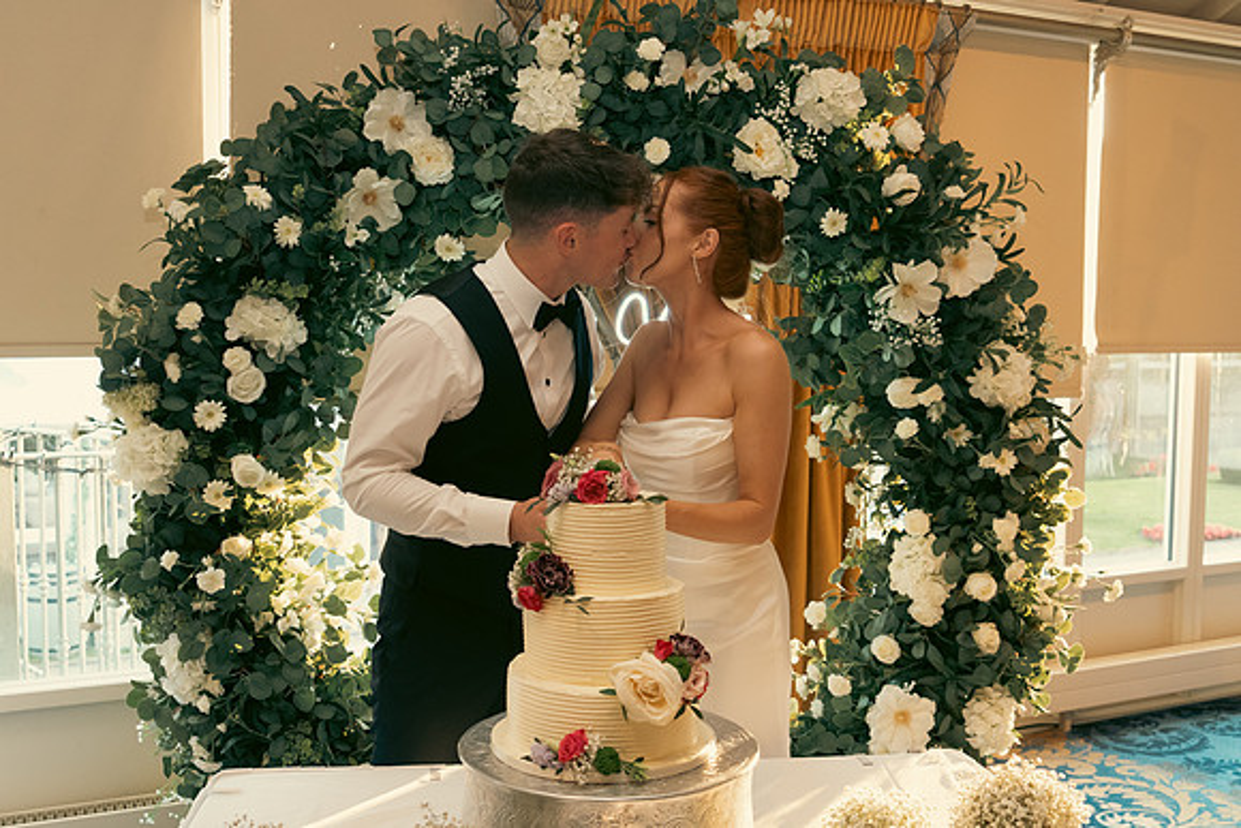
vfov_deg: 36.9
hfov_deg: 53.1
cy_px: 414
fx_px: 1241
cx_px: 620
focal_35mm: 36
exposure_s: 1/160
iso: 1600
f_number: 3.5
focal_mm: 24
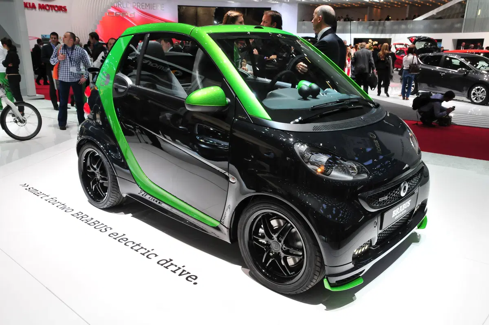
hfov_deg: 62.0
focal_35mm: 30
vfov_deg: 43.5
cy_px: 162
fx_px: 407
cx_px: 244
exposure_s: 1/125
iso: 800
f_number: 8
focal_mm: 20
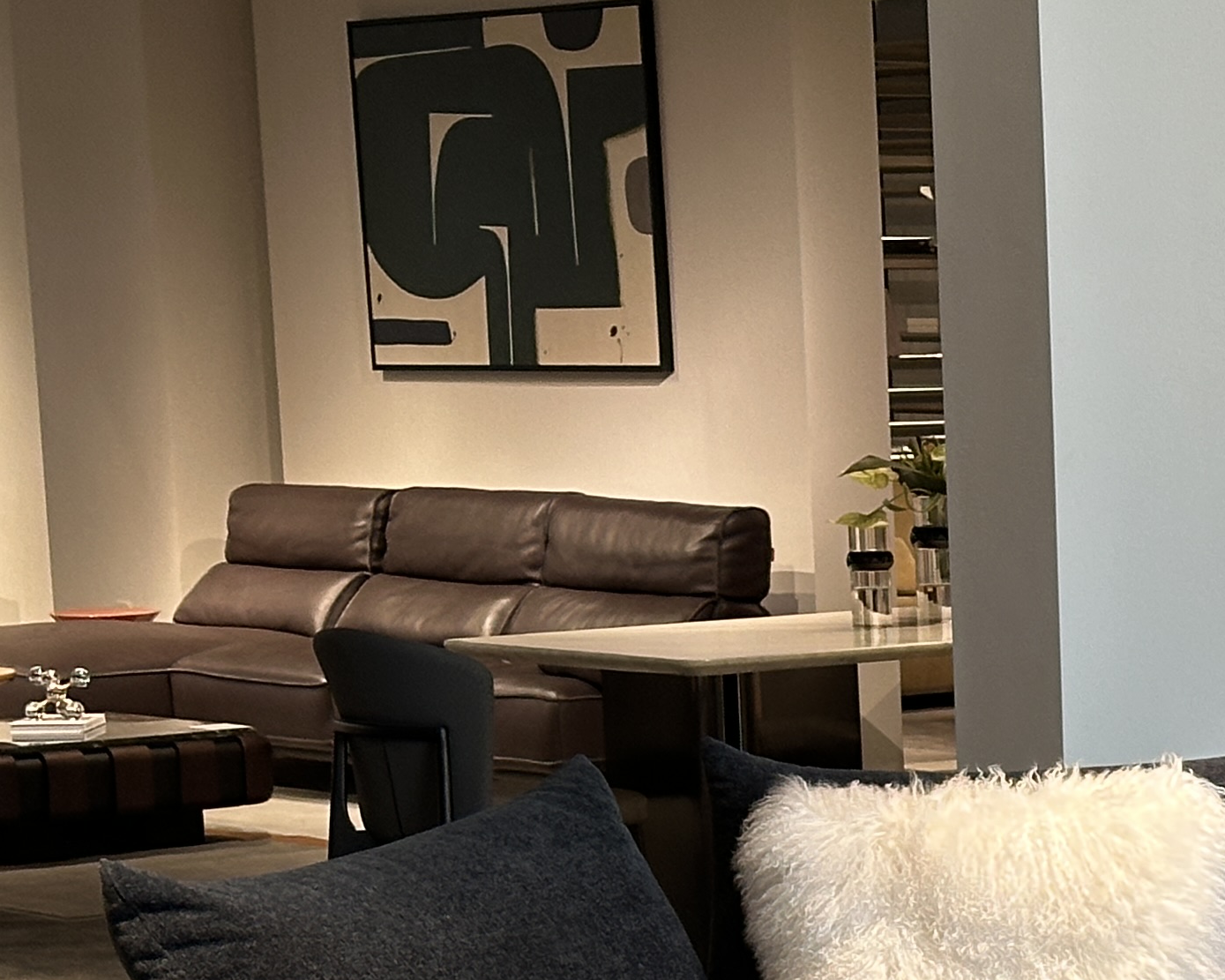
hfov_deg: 13.7
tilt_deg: -10.1
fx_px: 4930
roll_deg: +0.5
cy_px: 1094
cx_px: 1509
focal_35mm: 136
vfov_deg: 11.2
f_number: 1.78
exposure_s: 1/60
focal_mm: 6.86
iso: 125
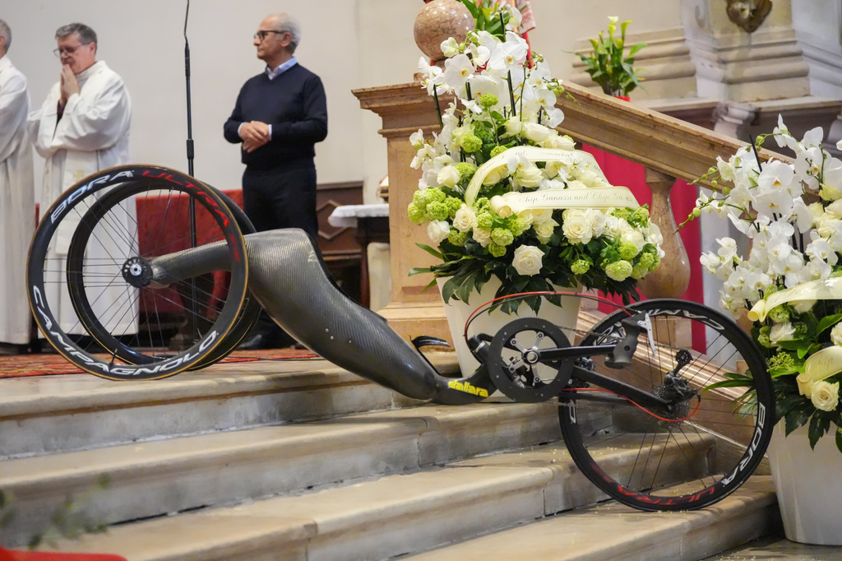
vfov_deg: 19.4
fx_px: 1637
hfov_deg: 28.9
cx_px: 421
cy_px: 280
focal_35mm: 70
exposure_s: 1/320
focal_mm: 70
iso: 16000
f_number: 2.8
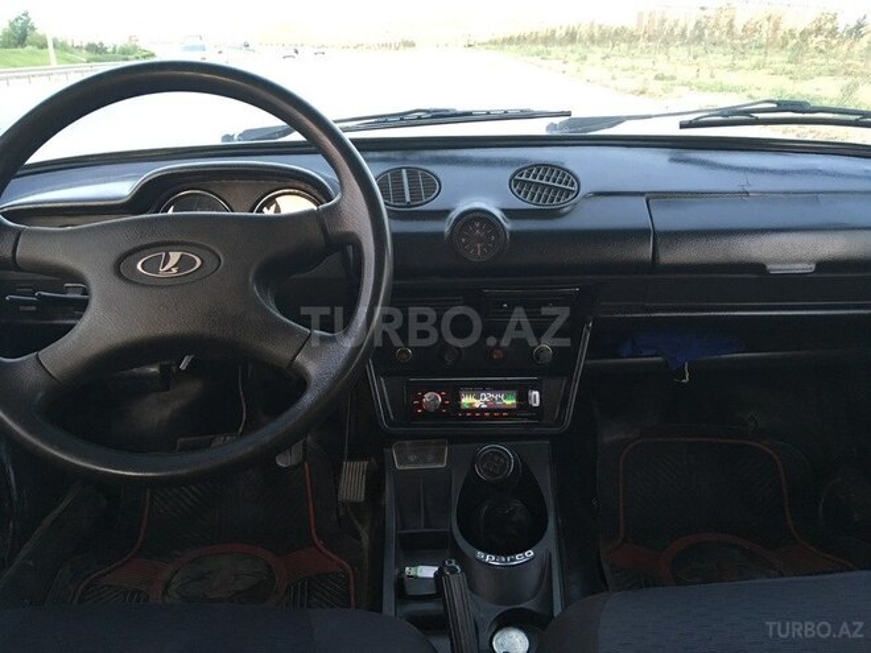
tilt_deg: -22.0
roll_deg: -2.6
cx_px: 436
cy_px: 326
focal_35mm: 29
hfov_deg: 61.7
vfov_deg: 48.2
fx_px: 730
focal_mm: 4.15
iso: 200
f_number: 2.2
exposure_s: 1/33
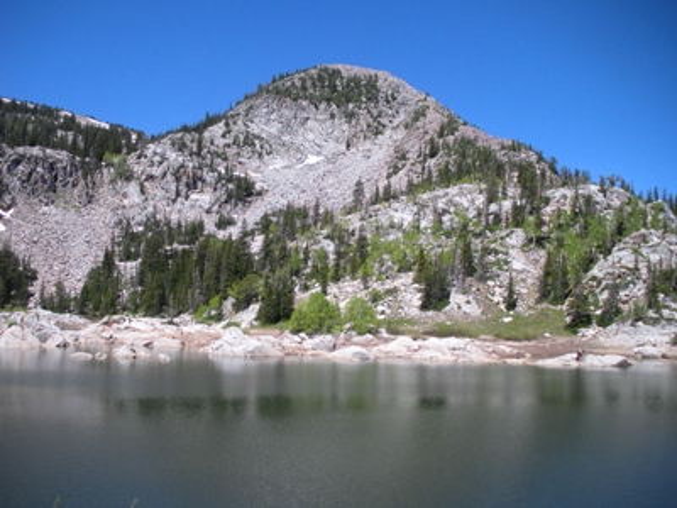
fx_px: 704
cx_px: 338
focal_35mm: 36
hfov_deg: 51.4
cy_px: 254
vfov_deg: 39.7
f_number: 3.5
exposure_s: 1/516
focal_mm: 6.3
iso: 64
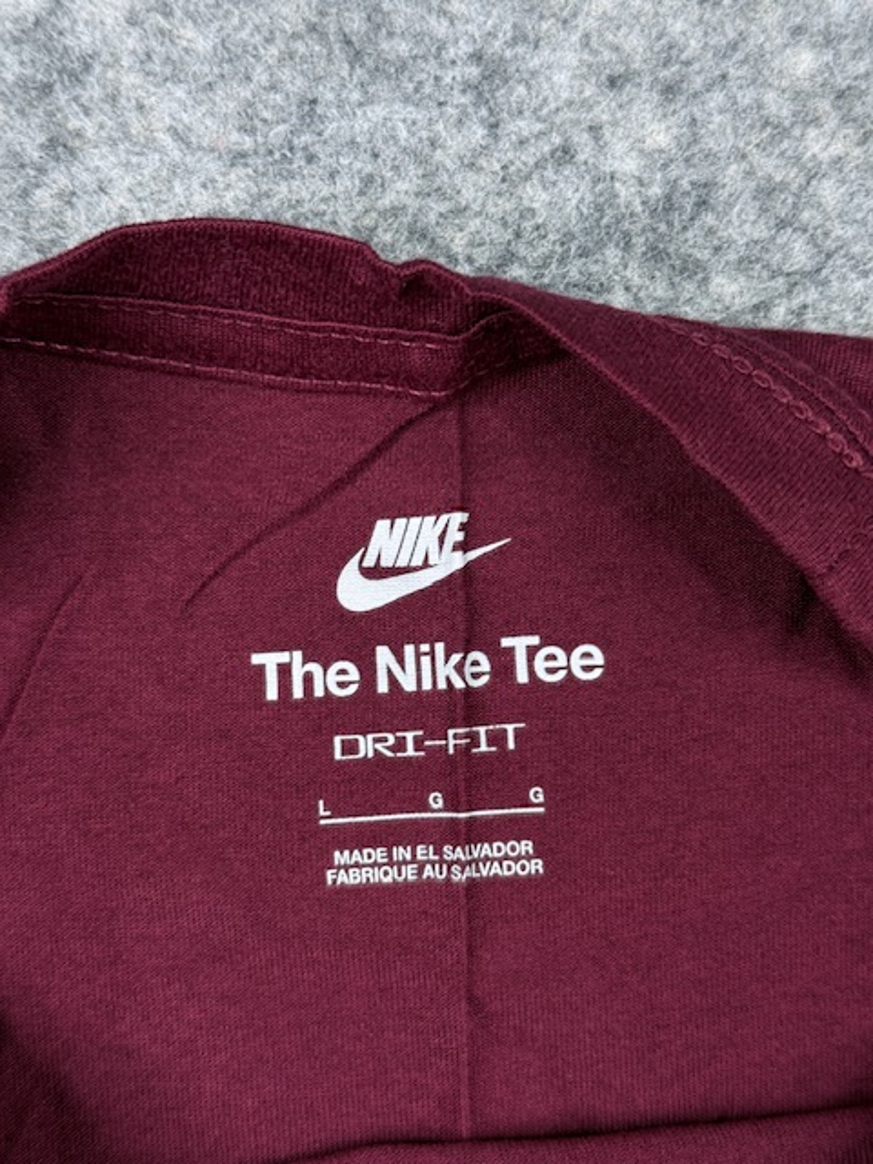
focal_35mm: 48
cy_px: 582
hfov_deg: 30.3
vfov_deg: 39.7
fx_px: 1614
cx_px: 436
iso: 100
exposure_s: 1/100
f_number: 1.78
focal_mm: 6.76
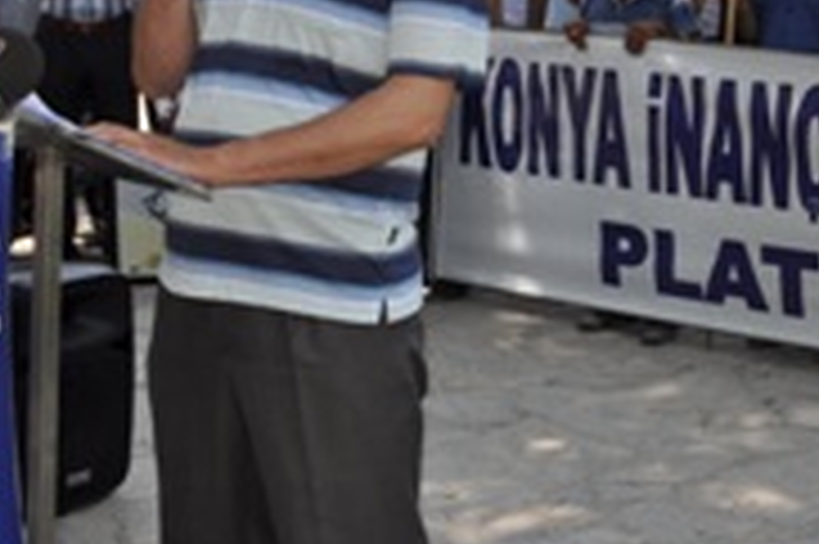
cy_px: -72
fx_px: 1682
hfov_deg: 26.5
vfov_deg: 17.7
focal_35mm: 74
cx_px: 734
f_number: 10
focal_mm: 20
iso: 200
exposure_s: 1/200
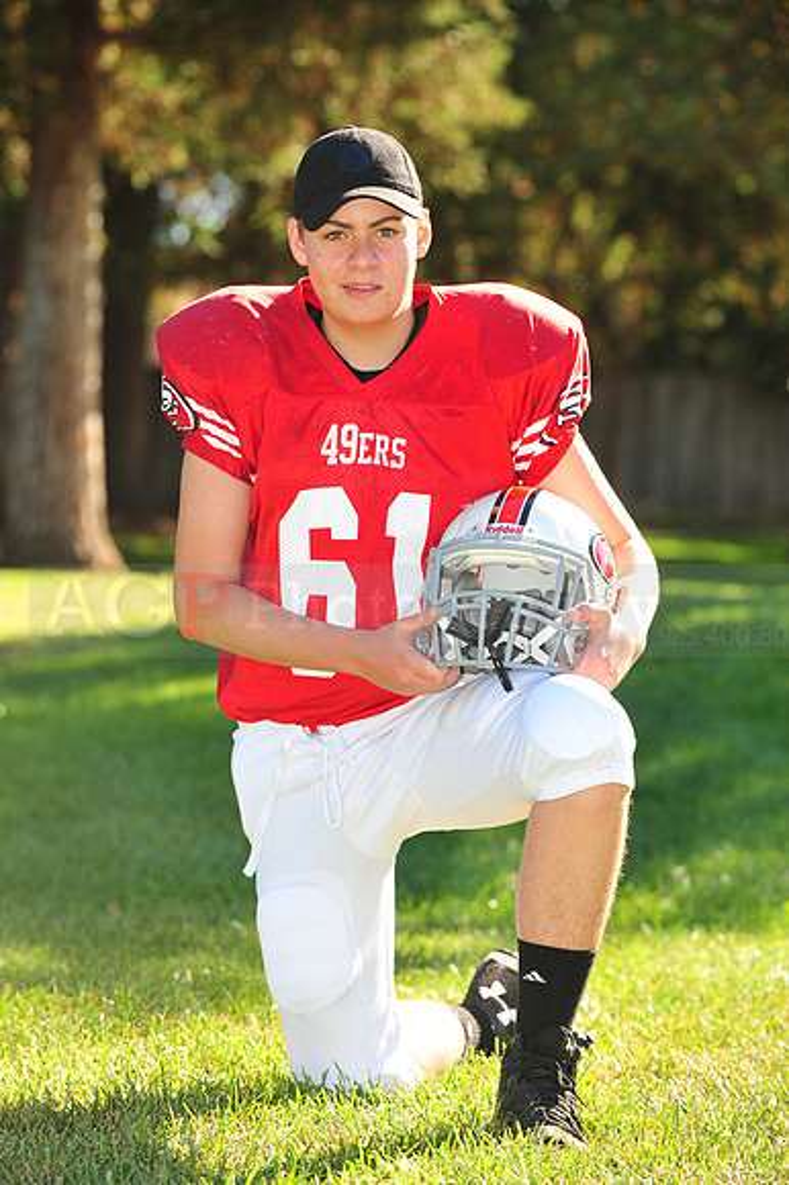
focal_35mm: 130
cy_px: 592
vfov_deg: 15.8
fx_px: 4279
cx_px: 394
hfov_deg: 10.5
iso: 200
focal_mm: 130
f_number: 4.5
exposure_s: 1/320
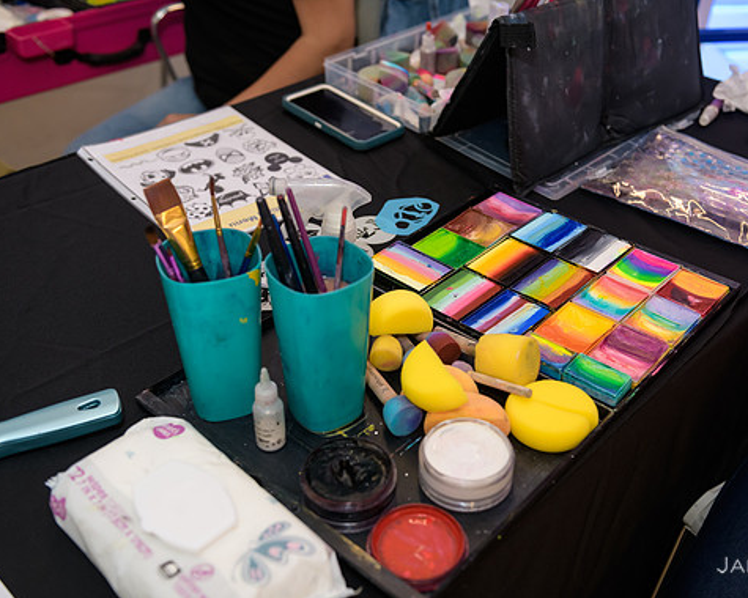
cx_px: 411
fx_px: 863
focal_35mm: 39
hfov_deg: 46.8
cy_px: 303
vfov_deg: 38.2
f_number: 3.2
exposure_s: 1/125
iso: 800
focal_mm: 34
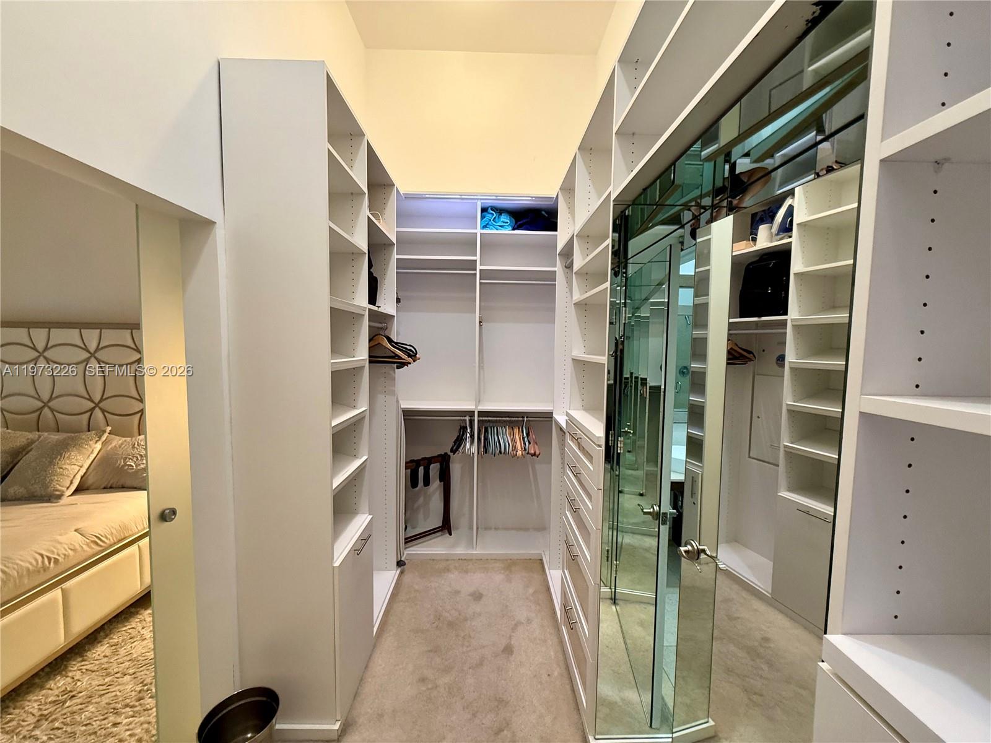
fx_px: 401
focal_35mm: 14
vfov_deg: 85.7
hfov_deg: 102.1
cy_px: 372
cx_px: 496
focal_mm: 2.22
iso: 250
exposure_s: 1/60
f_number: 2.2
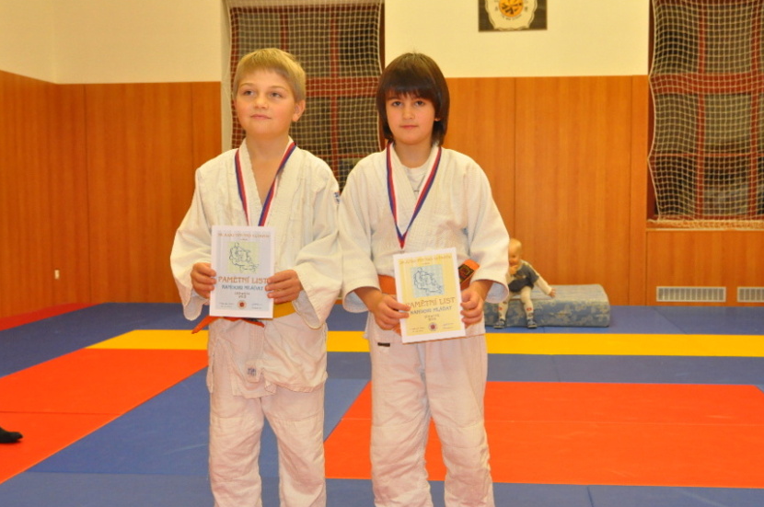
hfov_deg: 41.9
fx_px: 996
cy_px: 299
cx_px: 415
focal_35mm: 47
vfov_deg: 28.5
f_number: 5
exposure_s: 1/60
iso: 1600
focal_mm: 26
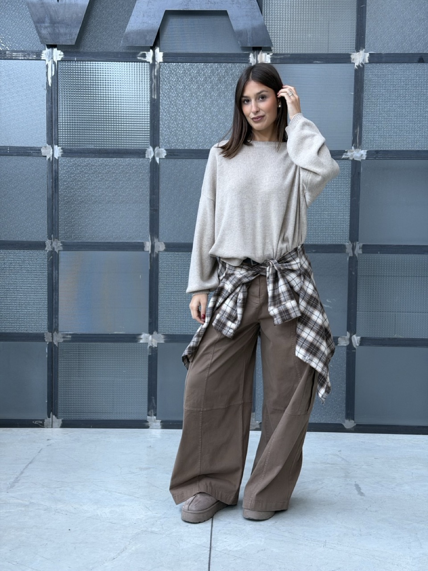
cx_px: 214
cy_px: 286
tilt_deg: -3.1
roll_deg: -1.1
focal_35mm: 48
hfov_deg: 30.3
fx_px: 791
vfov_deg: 39.7
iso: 250
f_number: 1.78
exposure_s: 1/60
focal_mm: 6.76
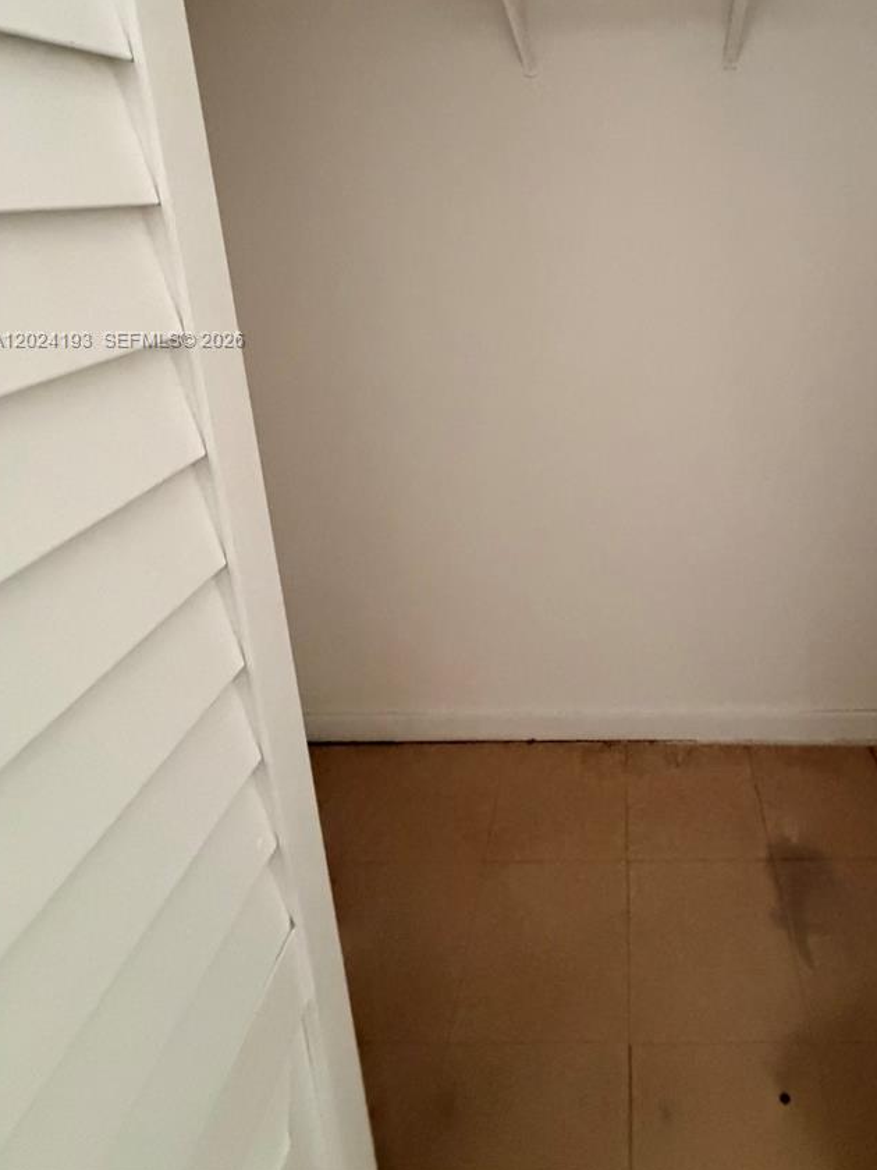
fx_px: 676
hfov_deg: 63.6
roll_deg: +0.7
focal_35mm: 20
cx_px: 613
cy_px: 341
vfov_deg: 77.6
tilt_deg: -13.7
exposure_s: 1/60
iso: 800
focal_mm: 2.22
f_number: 2.2
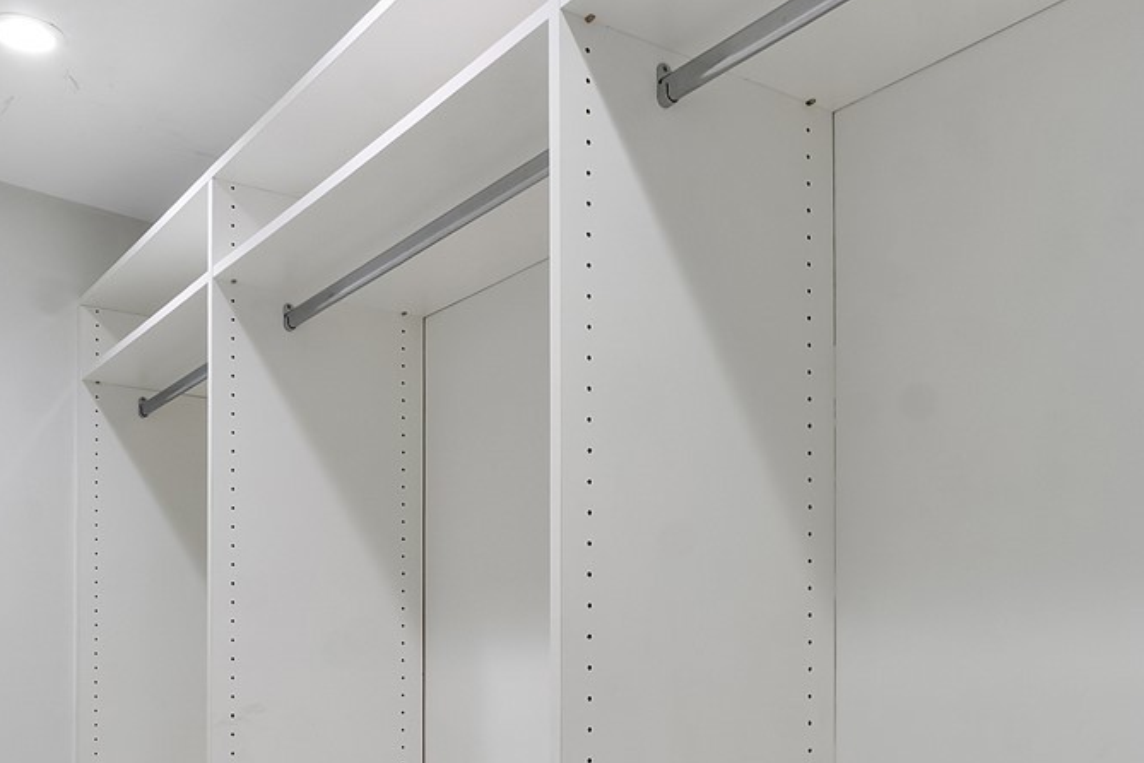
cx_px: 583
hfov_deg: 50.7
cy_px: 733
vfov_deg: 32.7
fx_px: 1207
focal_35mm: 38
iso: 160
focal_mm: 10
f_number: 11
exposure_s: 1/8
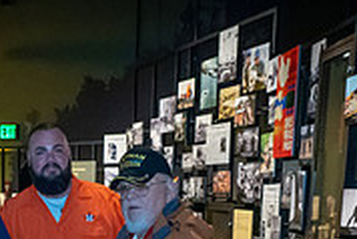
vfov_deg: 16.0
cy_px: 364
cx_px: 58
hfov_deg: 25.4
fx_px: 774
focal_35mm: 78
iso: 12800
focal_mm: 24
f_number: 5.6
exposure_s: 1/50
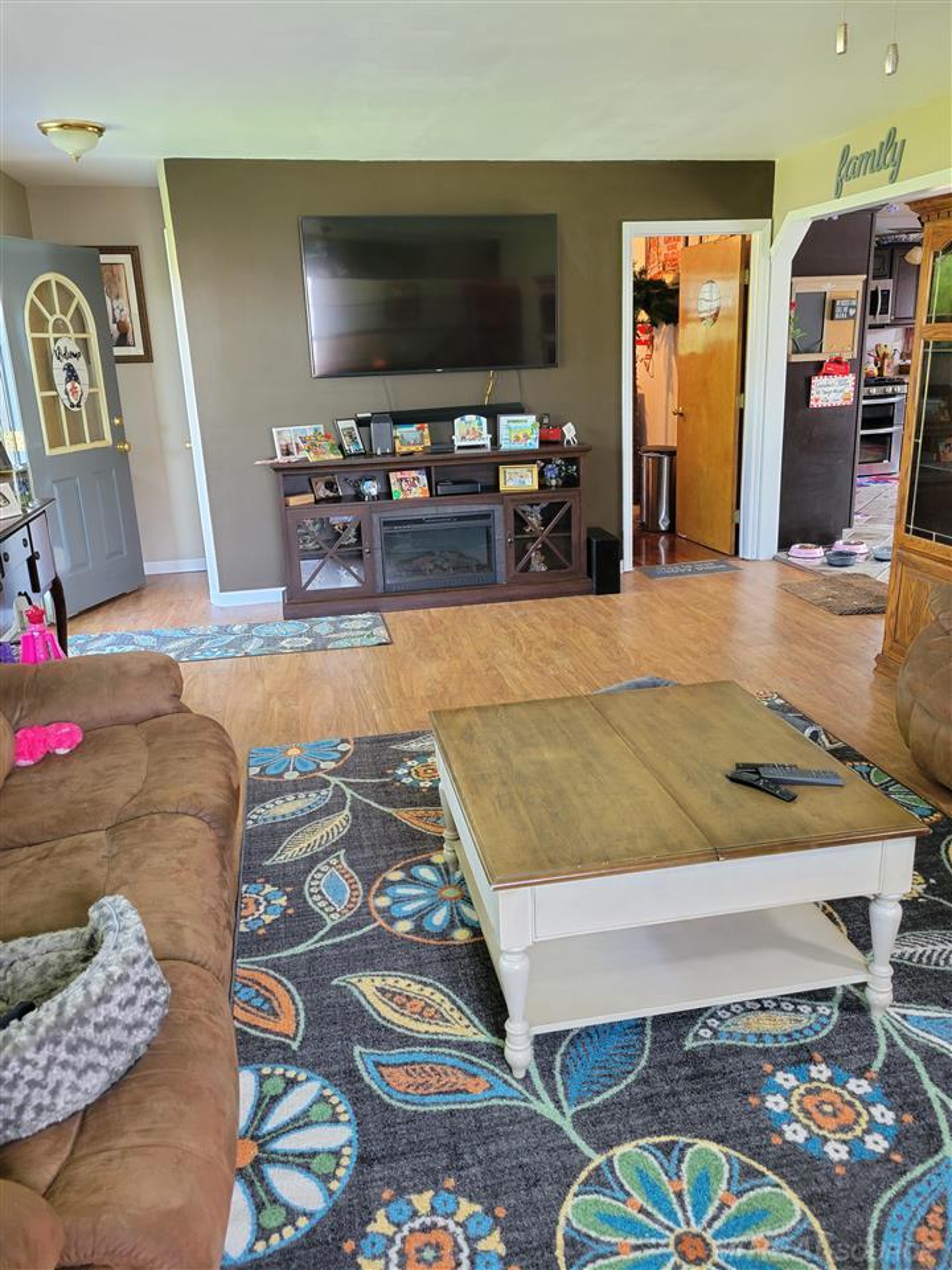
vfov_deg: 67.3
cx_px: 476
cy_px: 635
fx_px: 953
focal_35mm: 26
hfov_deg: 53.1
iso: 250
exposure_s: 1/39
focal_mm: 5.4
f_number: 1.8
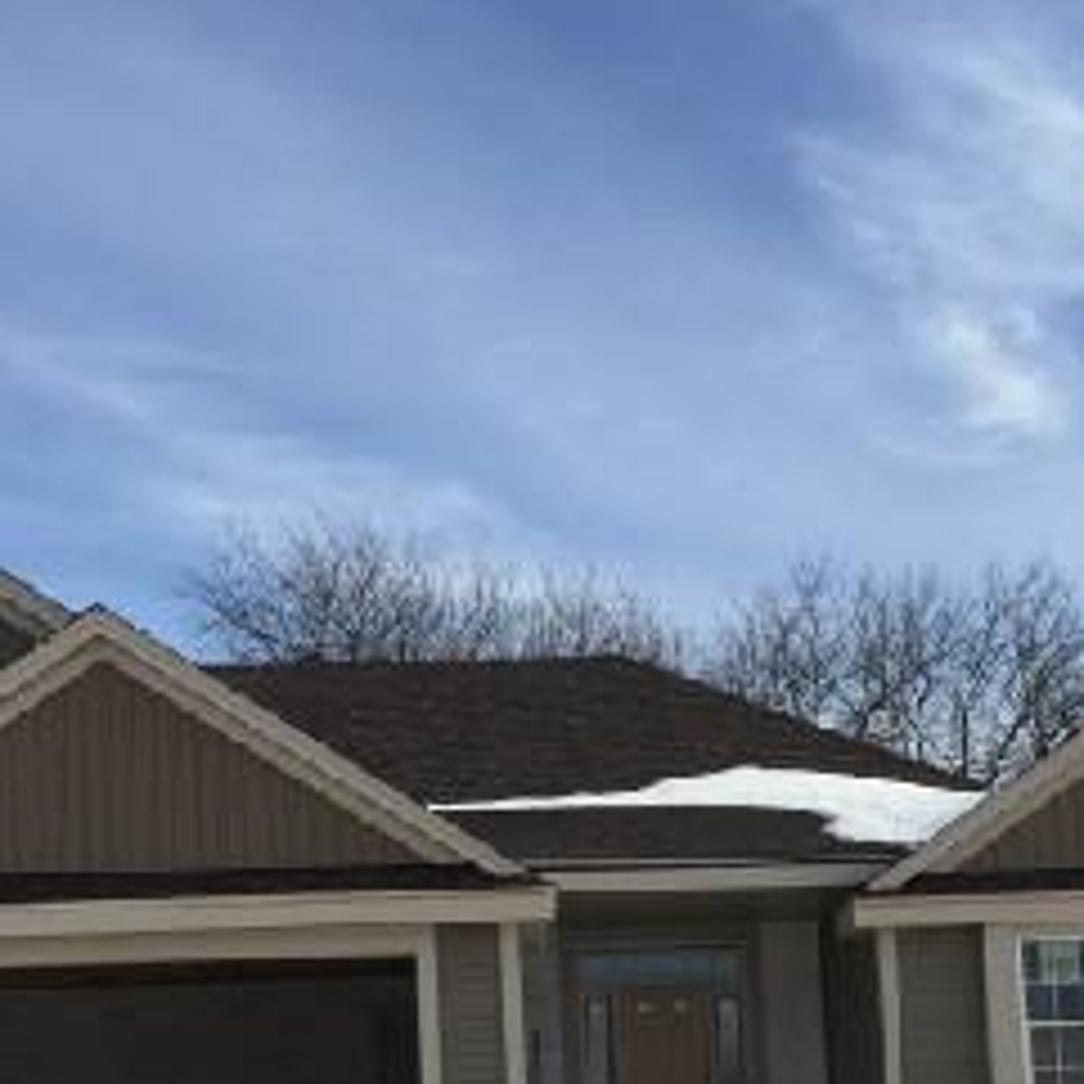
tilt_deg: +5.3
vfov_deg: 24.7
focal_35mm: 68
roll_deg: +2.5
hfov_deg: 25.3
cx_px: 495
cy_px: 958
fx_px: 2409
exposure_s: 1/3597
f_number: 2.2
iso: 32
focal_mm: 4.15
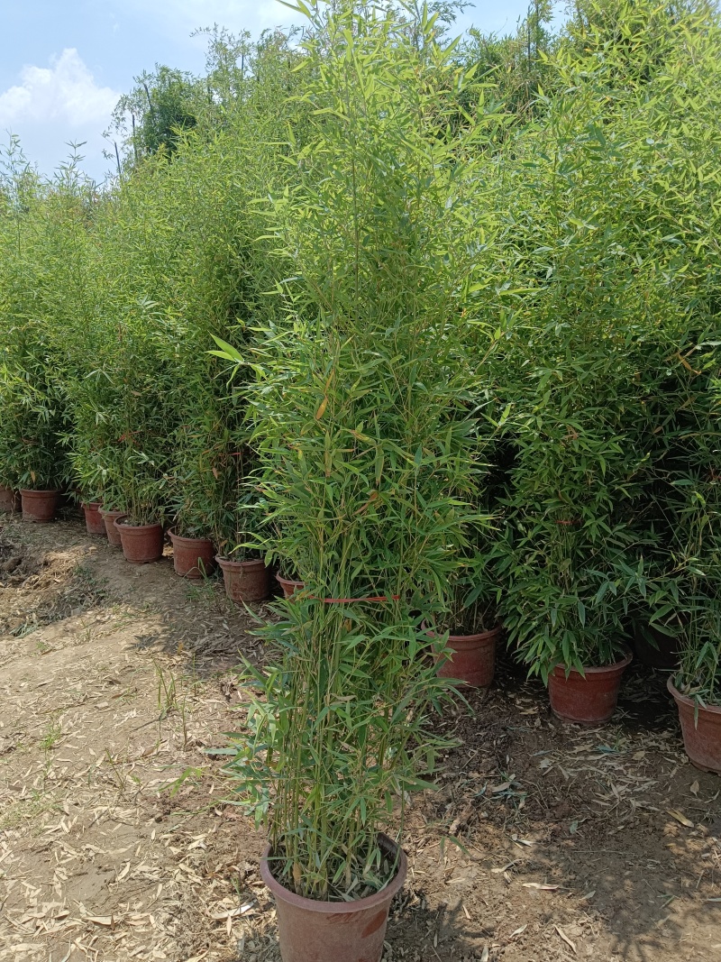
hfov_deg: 53.1
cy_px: 481
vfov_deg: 67.3
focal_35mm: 26
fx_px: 722
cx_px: 360
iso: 102
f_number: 1.8
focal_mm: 4.05
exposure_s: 1/749
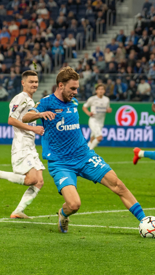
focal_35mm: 244
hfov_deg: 5.0
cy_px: 103
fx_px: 1783
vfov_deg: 8.8
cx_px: 112
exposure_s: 1/1000
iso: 1000
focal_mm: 79
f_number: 2.8
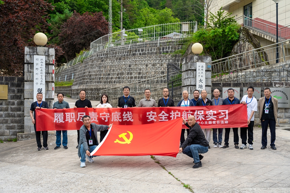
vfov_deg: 35.0
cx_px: 145
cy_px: 96
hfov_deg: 50.7
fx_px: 306
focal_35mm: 38
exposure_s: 1/250
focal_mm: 38
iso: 100
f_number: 4.5
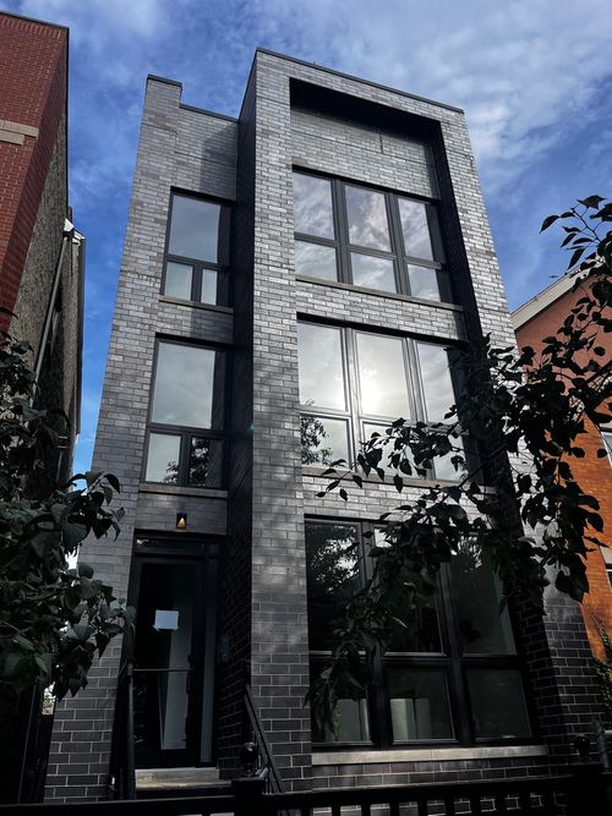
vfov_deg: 67.3
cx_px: 306
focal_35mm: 26
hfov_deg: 53.0
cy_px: 408
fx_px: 613
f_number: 1.6
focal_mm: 5.1
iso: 50
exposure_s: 1/2755
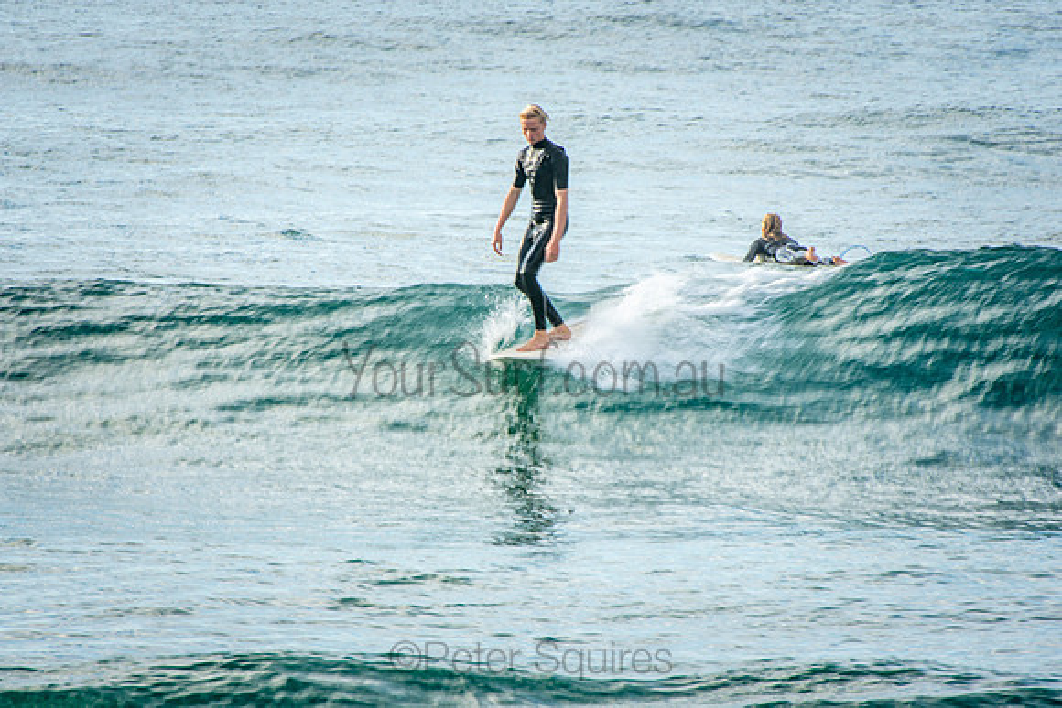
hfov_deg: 3.4
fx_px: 17703
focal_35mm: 600
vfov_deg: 2.3
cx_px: 531
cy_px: 354
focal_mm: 400
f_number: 22
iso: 100
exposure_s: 1/25
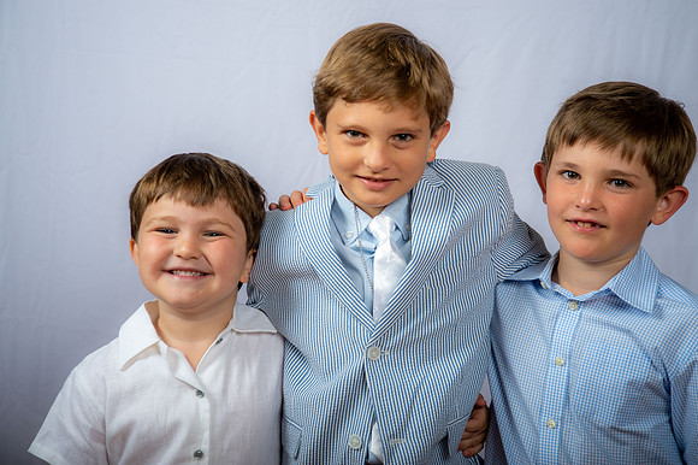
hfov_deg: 30.5
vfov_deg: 20.6
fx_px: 1279
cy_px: 232
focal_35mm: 66
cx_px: 349
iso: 250
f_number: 6.3
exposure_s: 1/200
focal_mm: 66
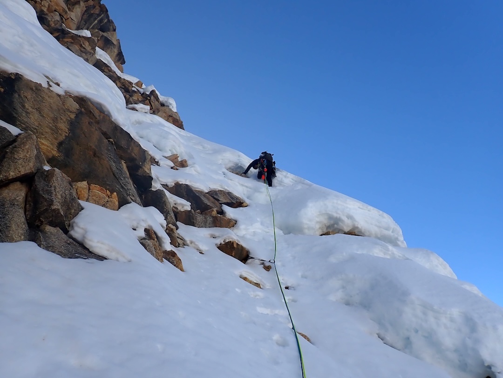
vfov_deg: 54.9
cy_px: 189
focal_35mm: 25
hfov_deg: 69.4
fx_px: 363
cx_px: 252
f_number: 2.8
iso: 100
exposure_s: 1/800
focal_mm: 4.5
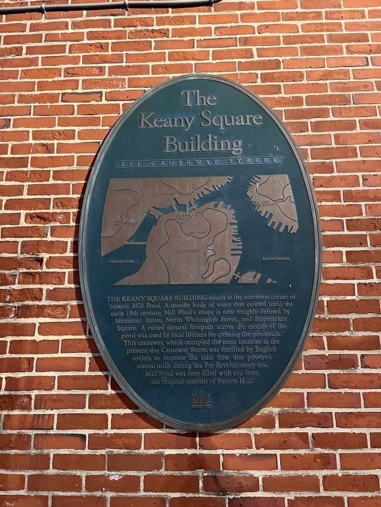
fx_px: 382
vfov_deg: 67.3
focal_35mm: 26
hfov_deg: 53.1
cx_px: 190
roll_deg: +0.6
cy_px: 254
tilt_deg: +13.1
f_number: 1.6
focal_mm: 5.1
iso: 500
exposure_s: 1/30
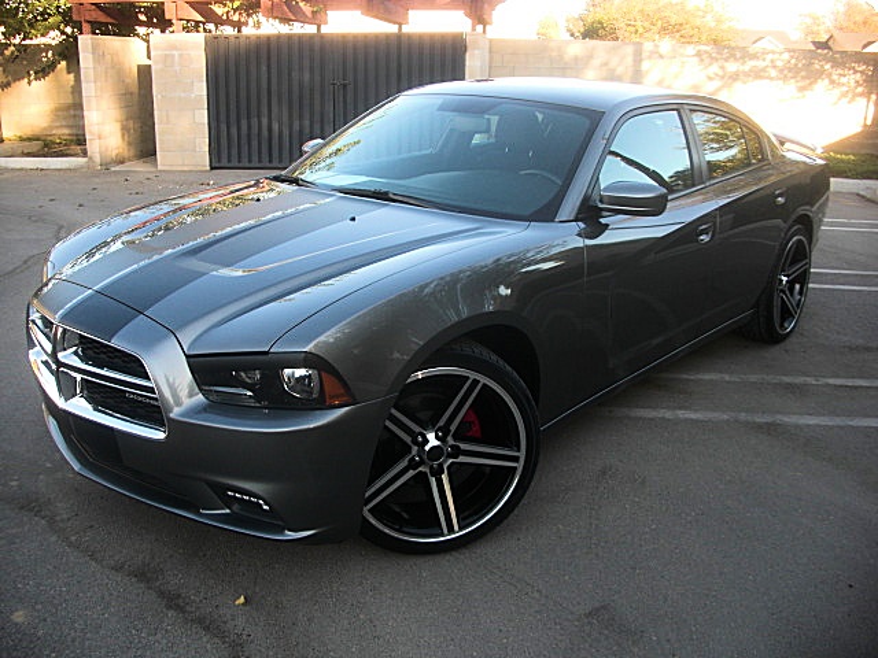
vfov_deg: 39.7
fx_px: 913
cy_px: 329
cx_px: 439
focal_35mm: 36
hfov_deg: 51.4
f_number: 2.8
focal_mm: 6.3
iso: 50
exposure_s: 1/80
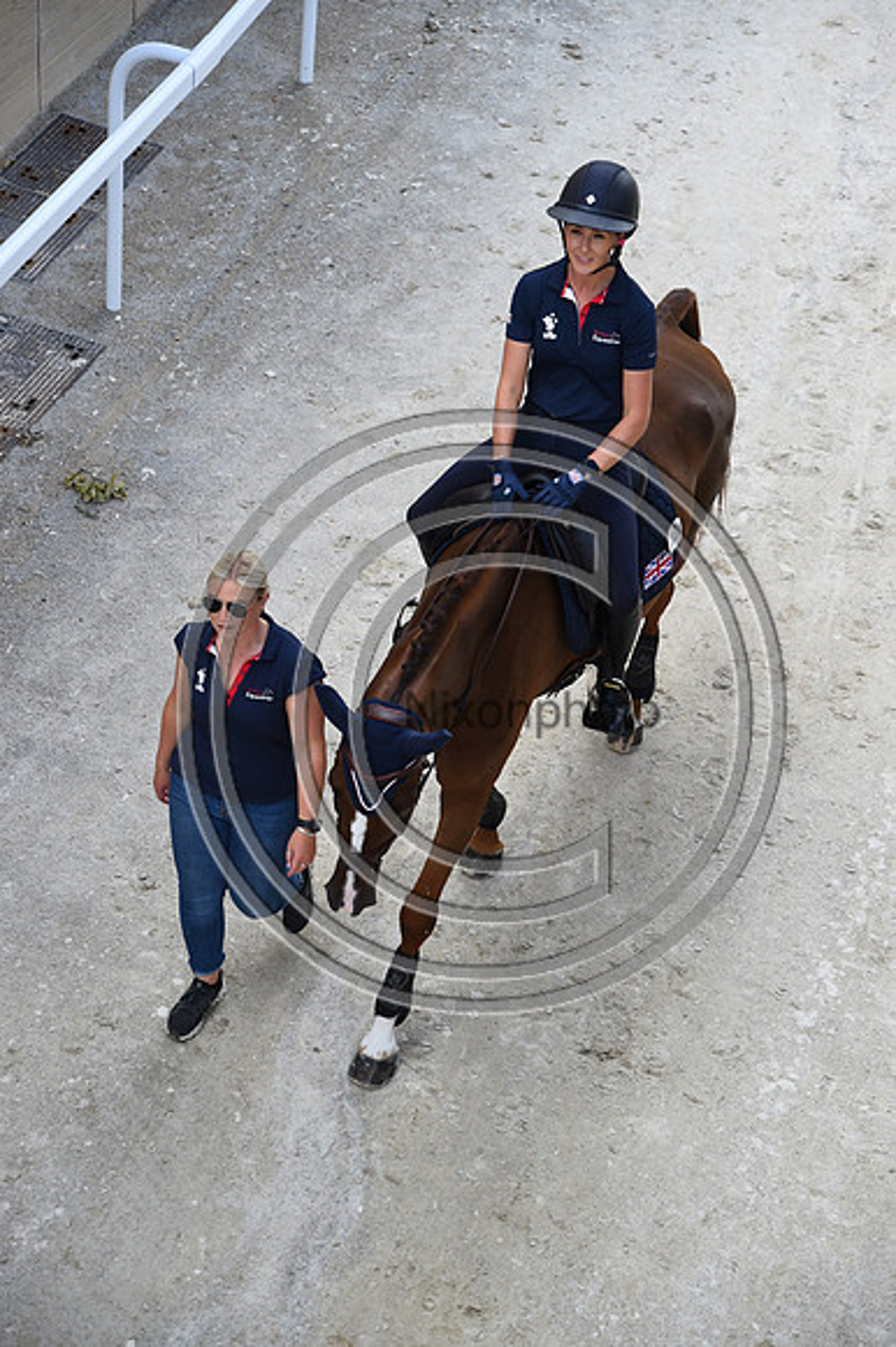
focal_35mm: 75
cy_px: 674
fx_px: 2803
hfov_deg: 18.2
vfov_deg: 27.0
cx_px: 448
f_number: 4.5
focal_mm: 75
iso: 720
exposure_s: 1/800
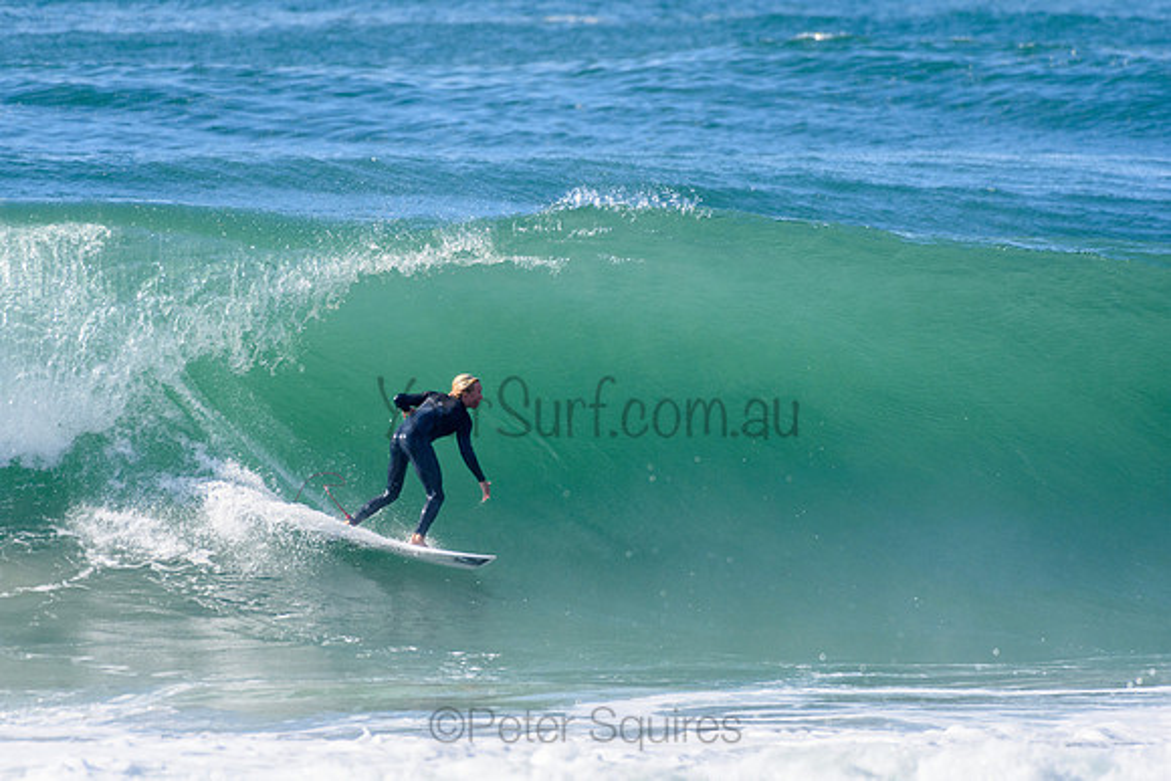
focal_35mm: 750
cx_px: 586
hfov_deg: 2.7
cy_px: 390
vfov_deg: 1.8
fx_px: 24400
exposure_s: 1/2000
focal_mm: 500
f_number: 5.6
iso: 450
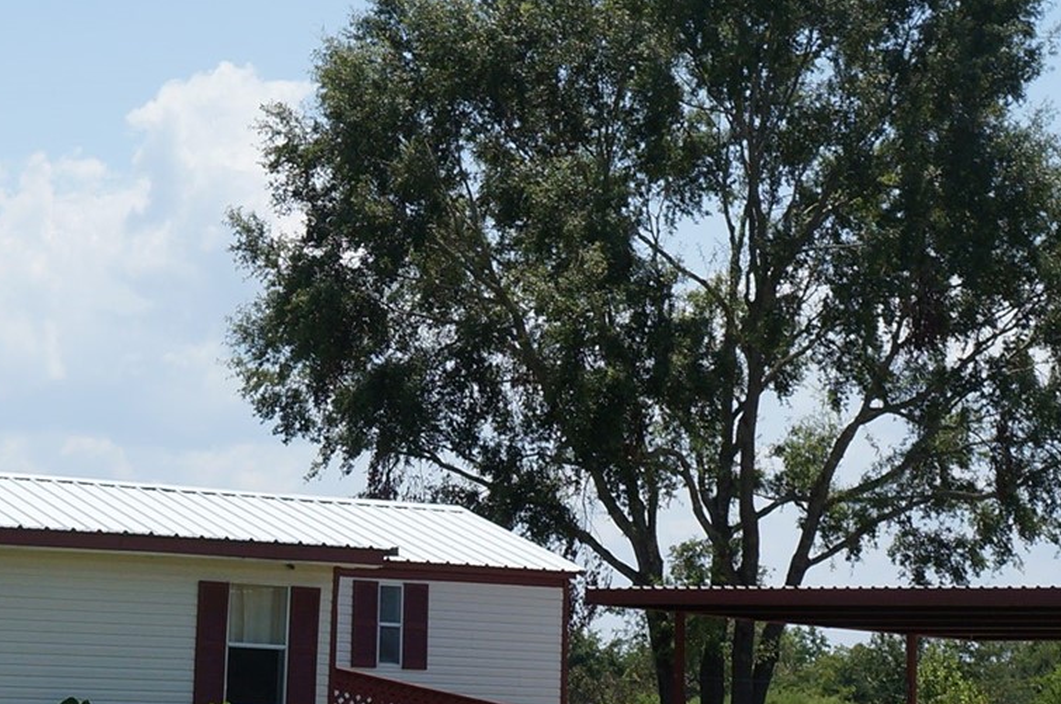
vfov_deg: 13.7
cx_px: 209
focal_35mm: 99
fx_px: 2926
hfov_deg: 20.3
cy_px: 562
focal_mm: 23
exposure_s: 1/800
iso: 200
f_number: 8
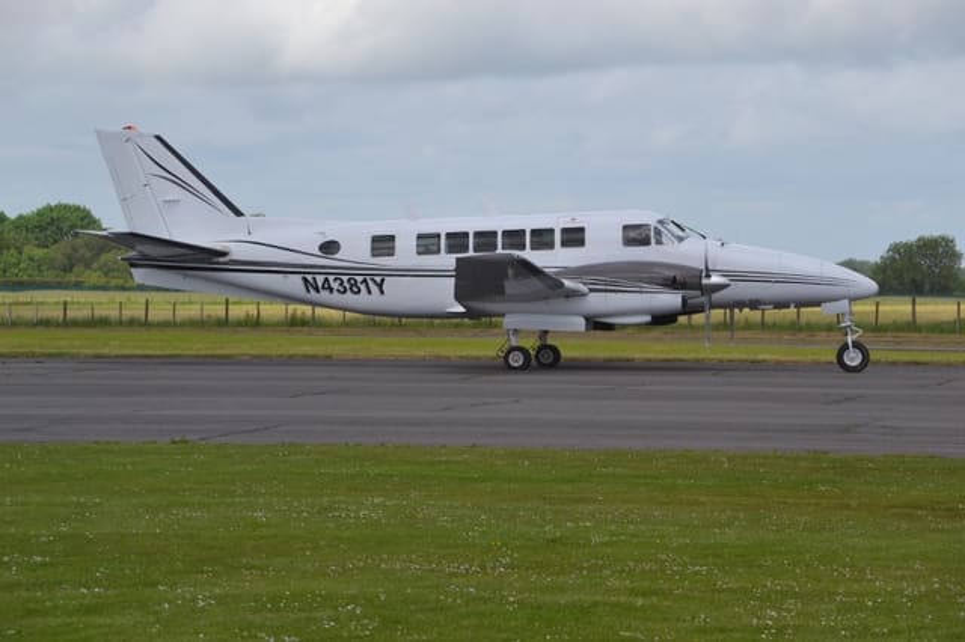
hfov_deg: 11.4
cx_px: 482
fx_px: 4822
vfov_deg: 7.6
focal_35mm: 180
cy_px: 321
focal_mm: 120
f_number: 8
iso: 100
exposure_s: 1/250
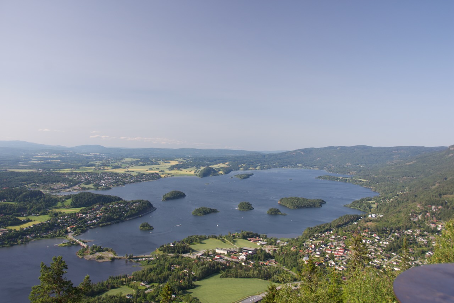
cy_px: 152
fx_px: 378
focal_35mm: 30
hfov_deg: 61.9
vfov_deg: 43.6
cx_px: 227
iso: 100
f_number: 6.3
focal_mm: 20
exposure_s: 1/125
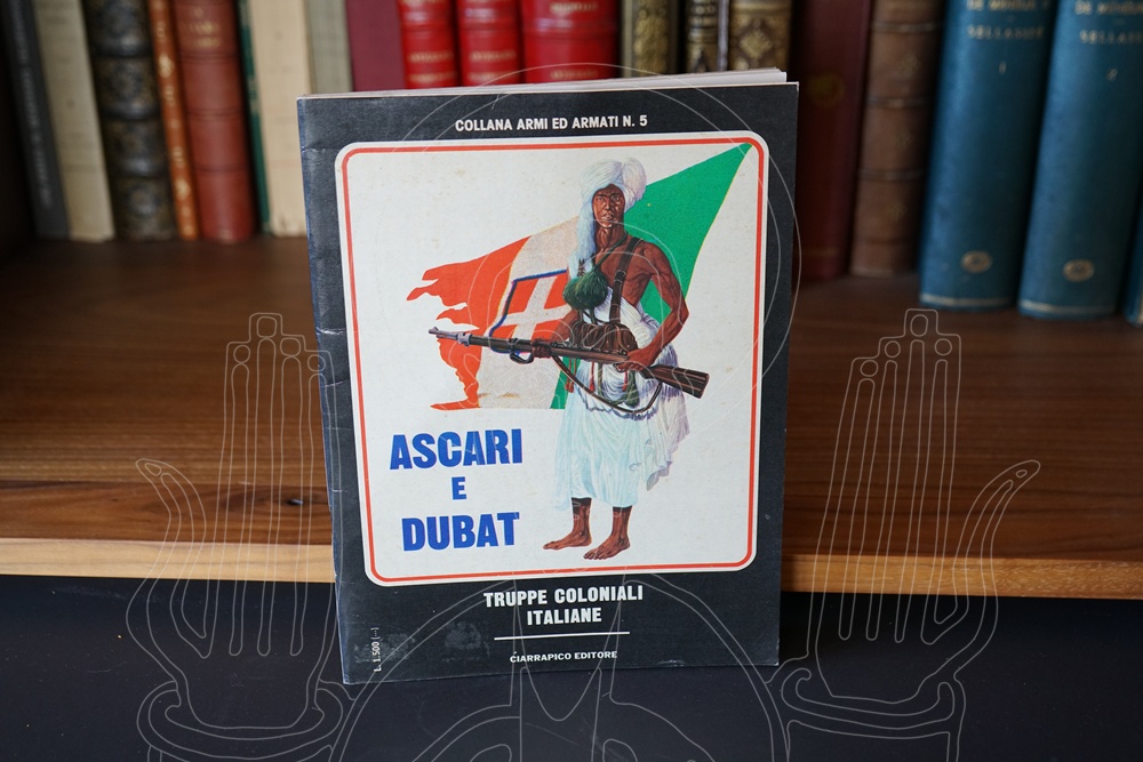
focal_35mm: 50
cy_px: 381
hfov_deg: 39.6
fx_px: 1588
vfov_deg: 27.0
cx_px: 572
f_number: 4
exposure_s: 1/160
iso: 1250
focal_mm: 50
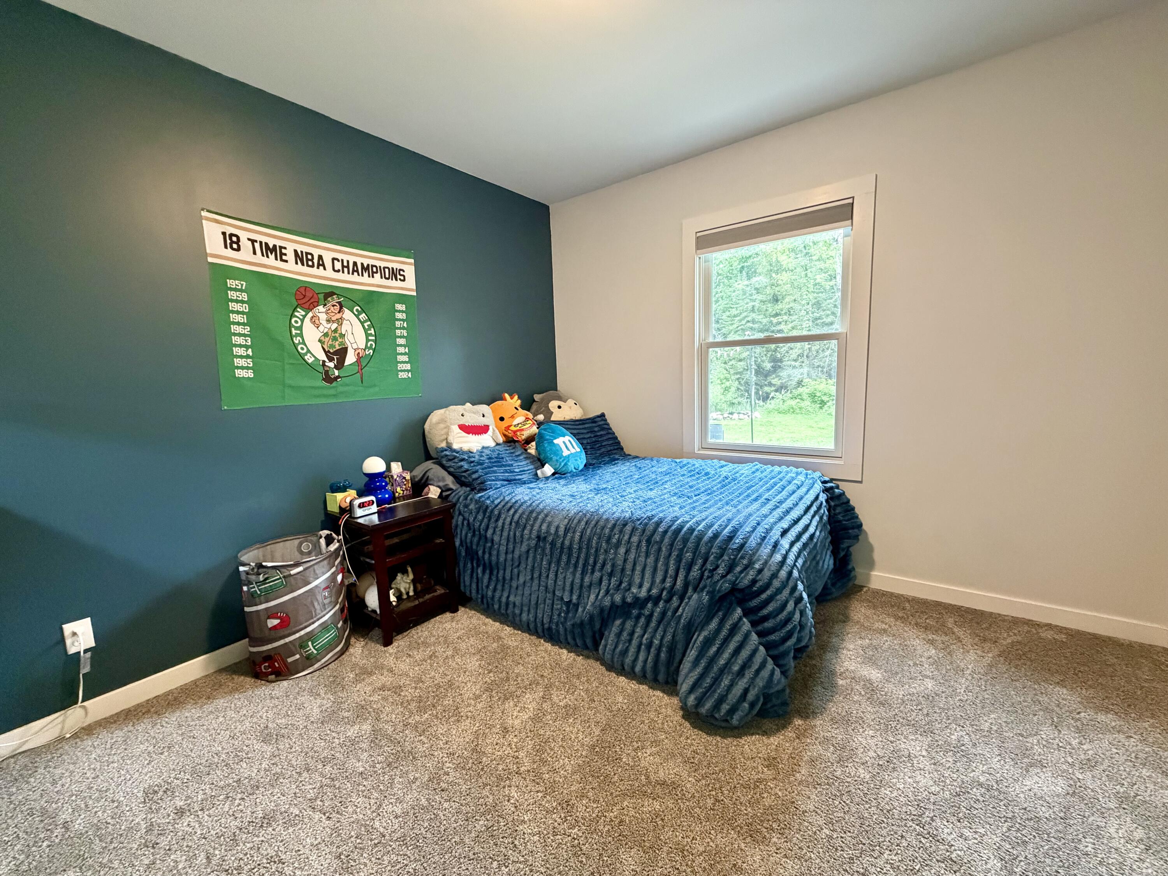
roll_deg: +2.0
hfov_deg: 102.1
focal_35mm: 14
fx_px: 472
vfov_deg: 85.7
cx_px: 584
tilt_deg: -7.4
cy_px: 438
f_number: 2.2
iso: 640
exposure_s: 1/60
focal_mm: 2.22
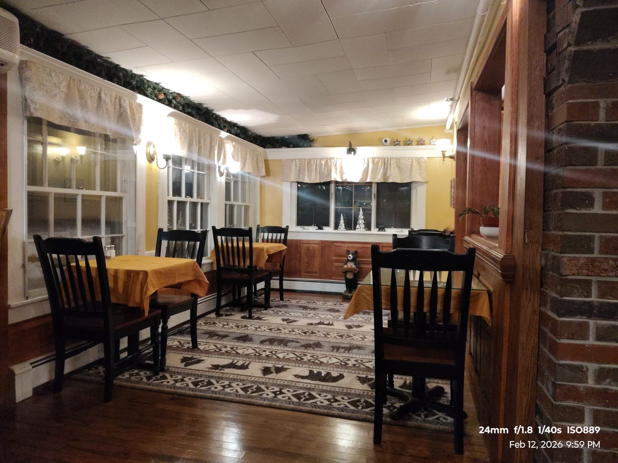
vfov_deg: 56.8
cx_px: 309
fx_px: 428
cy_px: 232
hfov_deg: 71.6
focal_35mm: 24
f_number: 1.8
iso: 889
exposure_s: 1/40
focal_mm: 5.56
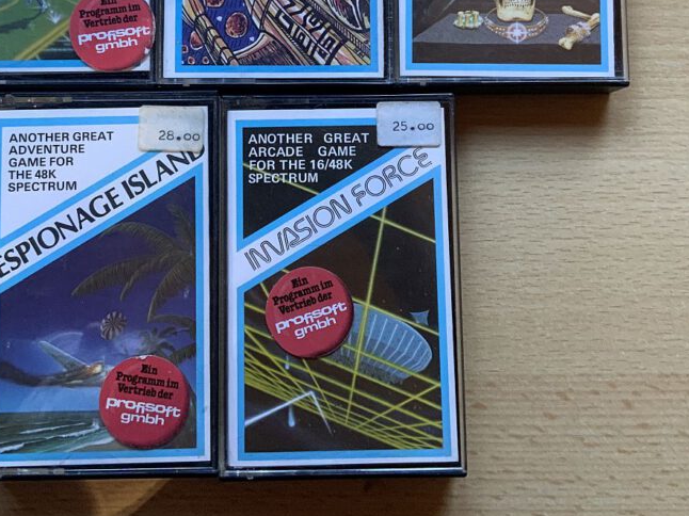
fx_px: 915
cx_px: 309
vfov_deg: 30.9
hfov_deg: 41.2
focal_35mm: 46
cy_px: 118
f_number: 1.8
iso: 125
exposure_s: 1/60
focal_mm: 3
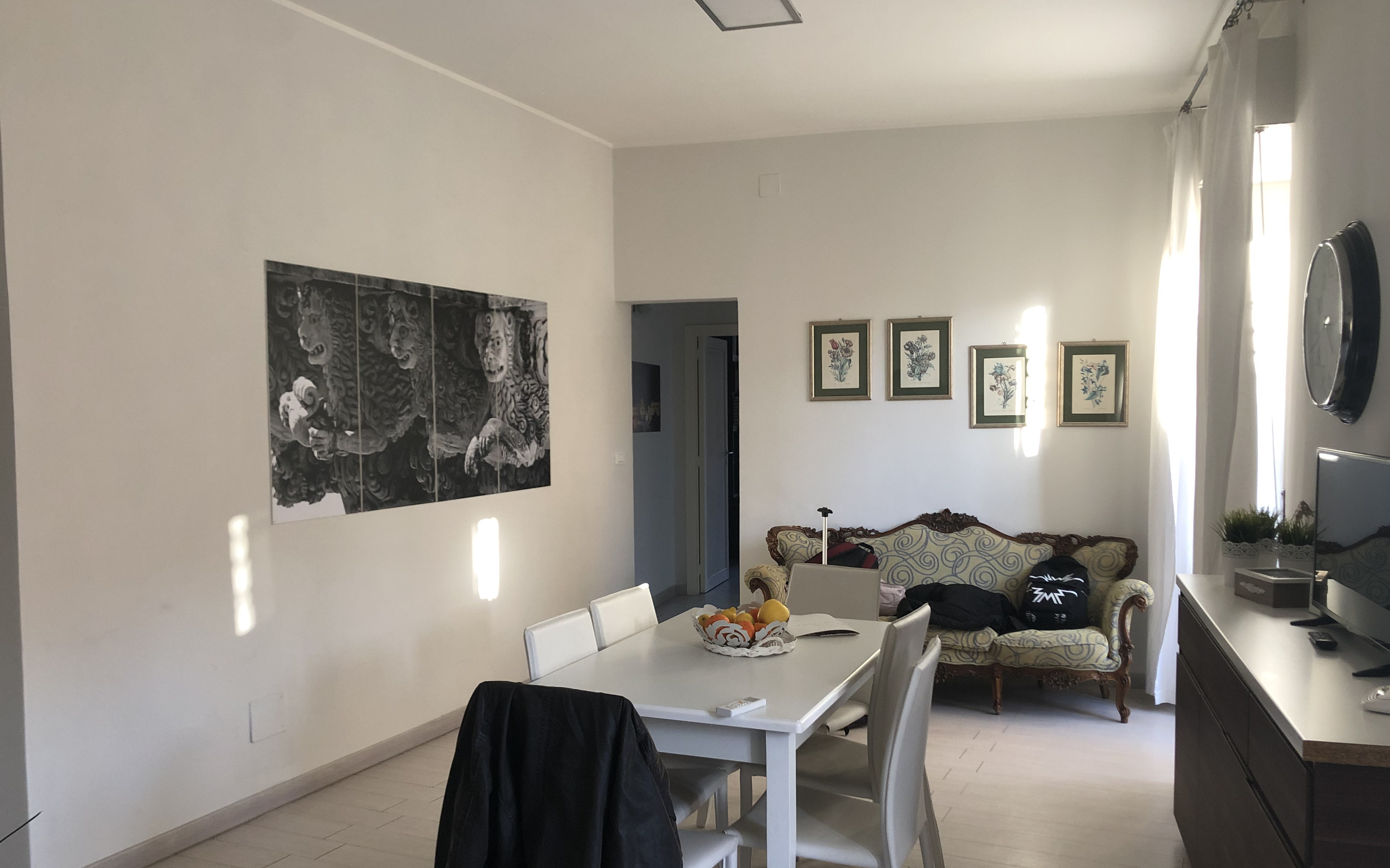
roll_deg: +1.5
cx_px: 698
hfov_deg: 62.9
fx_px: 1136
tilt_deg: -3.7
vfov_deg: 41.8
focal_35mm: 30
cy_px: 475
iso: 40
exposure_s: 1/30
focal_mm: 4
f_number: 1.8
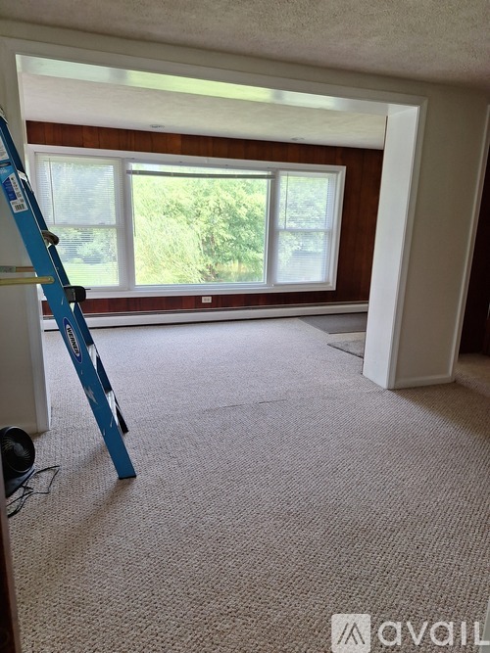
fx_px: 434
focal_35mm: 23
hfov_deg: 58.9
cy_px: 326
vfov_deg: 73.9
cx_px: 245
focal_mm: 5.54
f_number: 1.8
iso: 40
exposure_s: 1/143
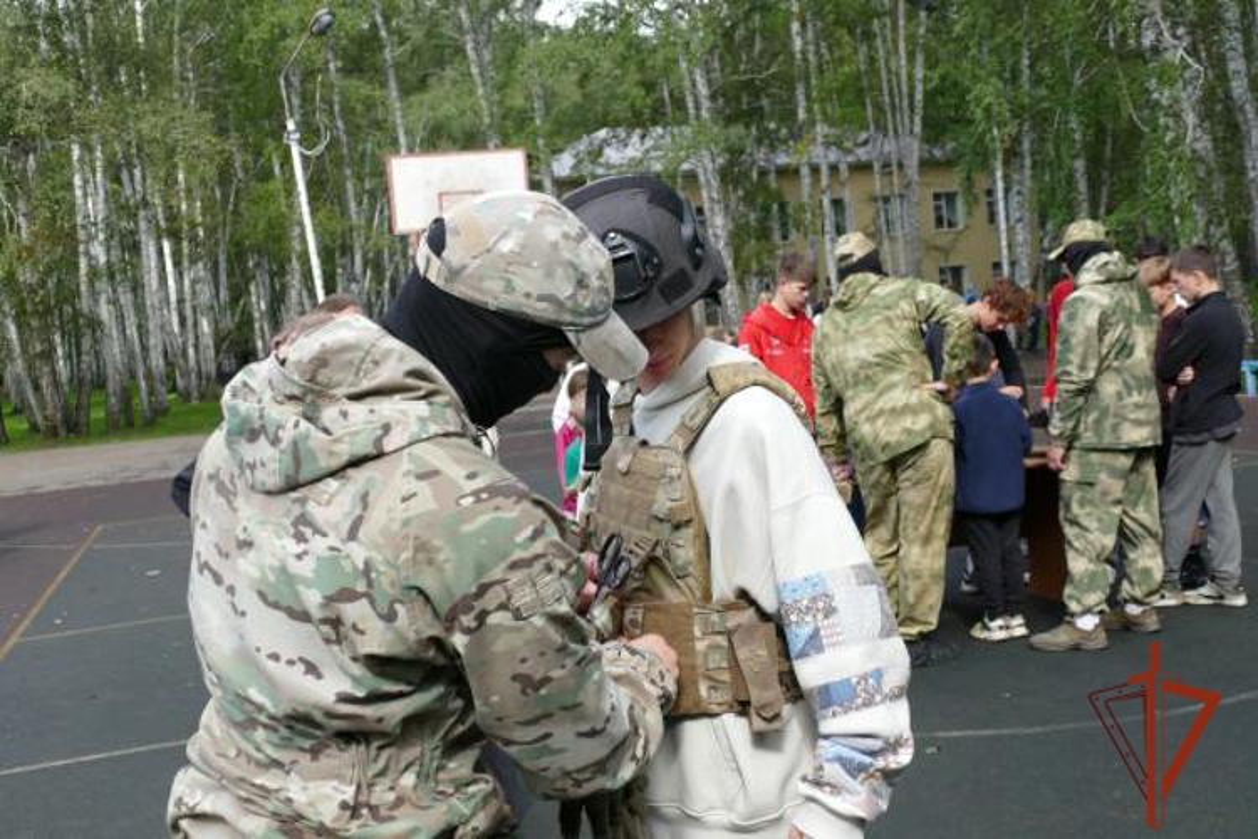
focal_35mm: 41
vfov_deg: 32.6
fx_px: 1433
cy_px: 420
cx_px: 629
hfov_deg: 47.4
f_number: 3.2
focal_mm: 15.02
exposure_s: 1/640
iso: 125
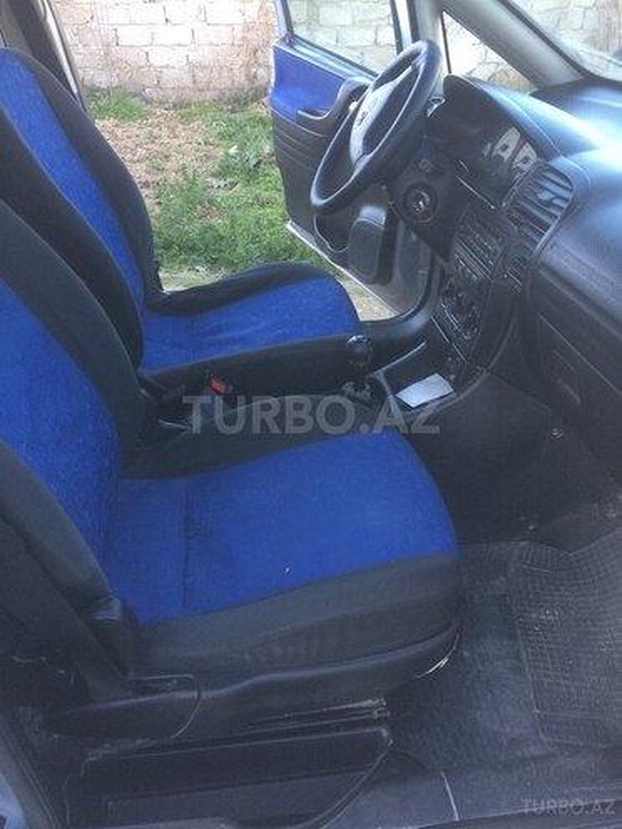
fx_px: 695
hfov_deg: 48.2
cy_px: 414
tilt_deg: -30.6
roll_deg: -2.1
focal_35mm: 29
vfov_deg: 61.7
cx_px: 311
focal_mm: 4.15
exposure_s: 1/100
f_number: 2.2
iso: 64
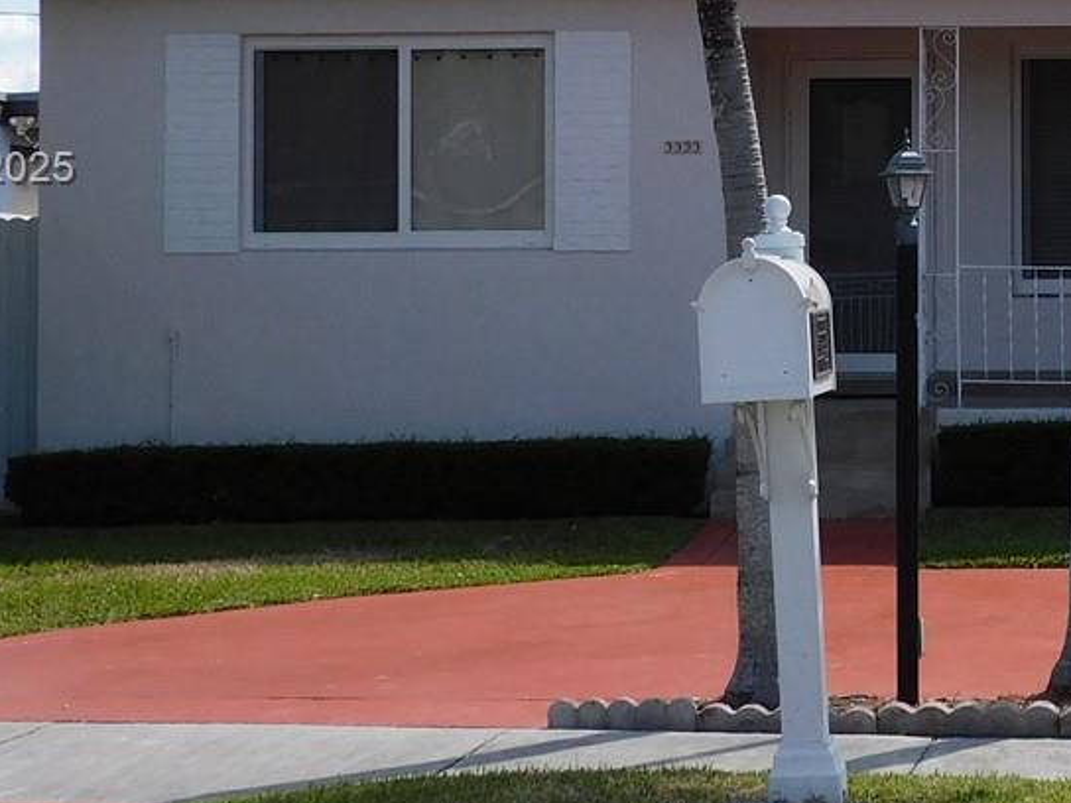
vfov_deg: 15.2
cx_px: 1020
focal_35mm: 97
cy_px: 171
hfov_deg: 19.7
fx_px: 3001
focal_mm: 5.9
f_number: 3.6
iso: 125
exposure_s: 1/1000
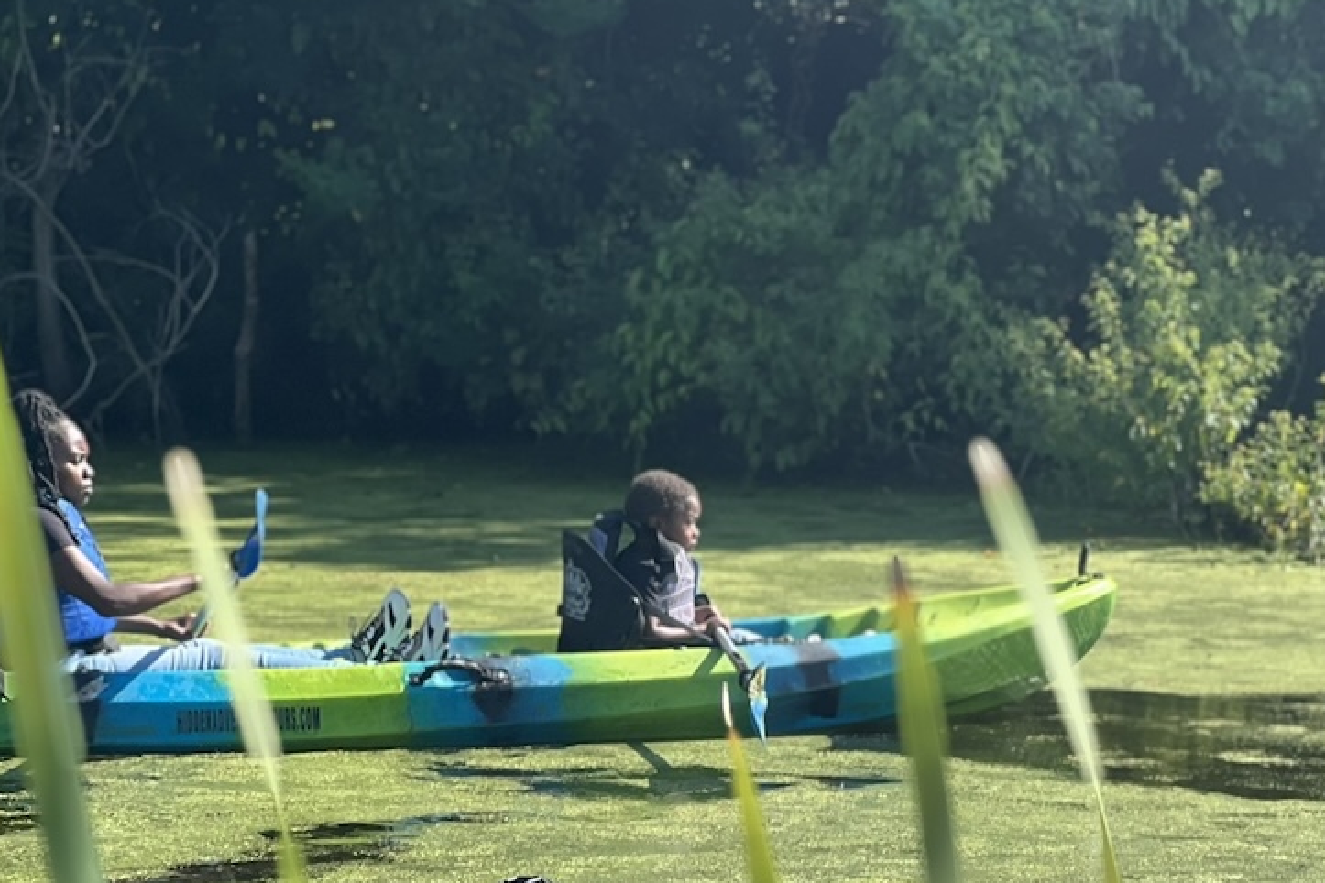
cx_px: 1103
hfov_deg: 14.2
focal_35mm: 144
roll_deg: -0.4
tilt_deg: -5.5
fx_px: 5300
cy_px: 653
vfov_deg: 9.5
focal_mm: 9
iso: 32
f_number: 2.8
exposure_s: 1/388
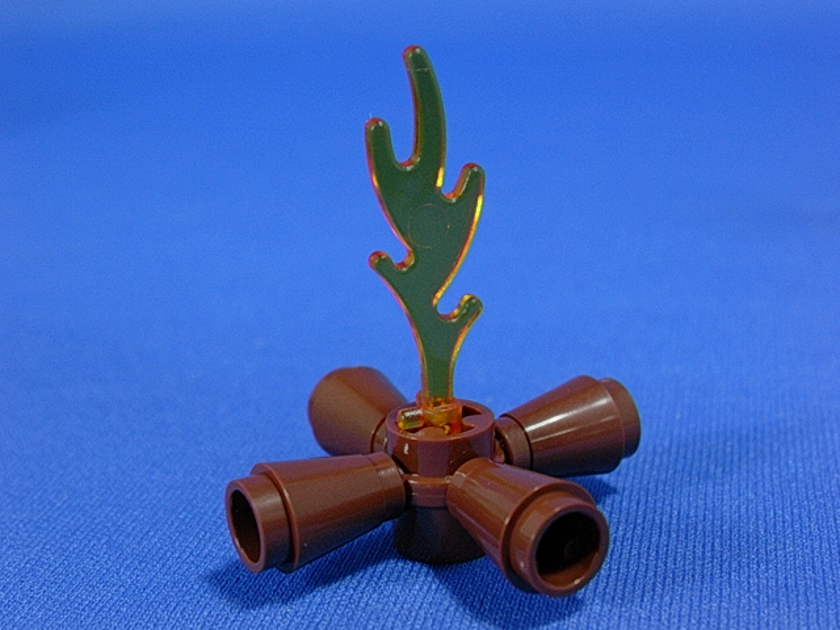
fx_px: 1529
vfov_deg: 23.3
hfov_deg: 30.7
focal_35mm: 63
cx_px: 420
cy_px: 315
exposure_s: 1/15.5
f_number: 3.5
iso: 70
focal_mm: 9.6
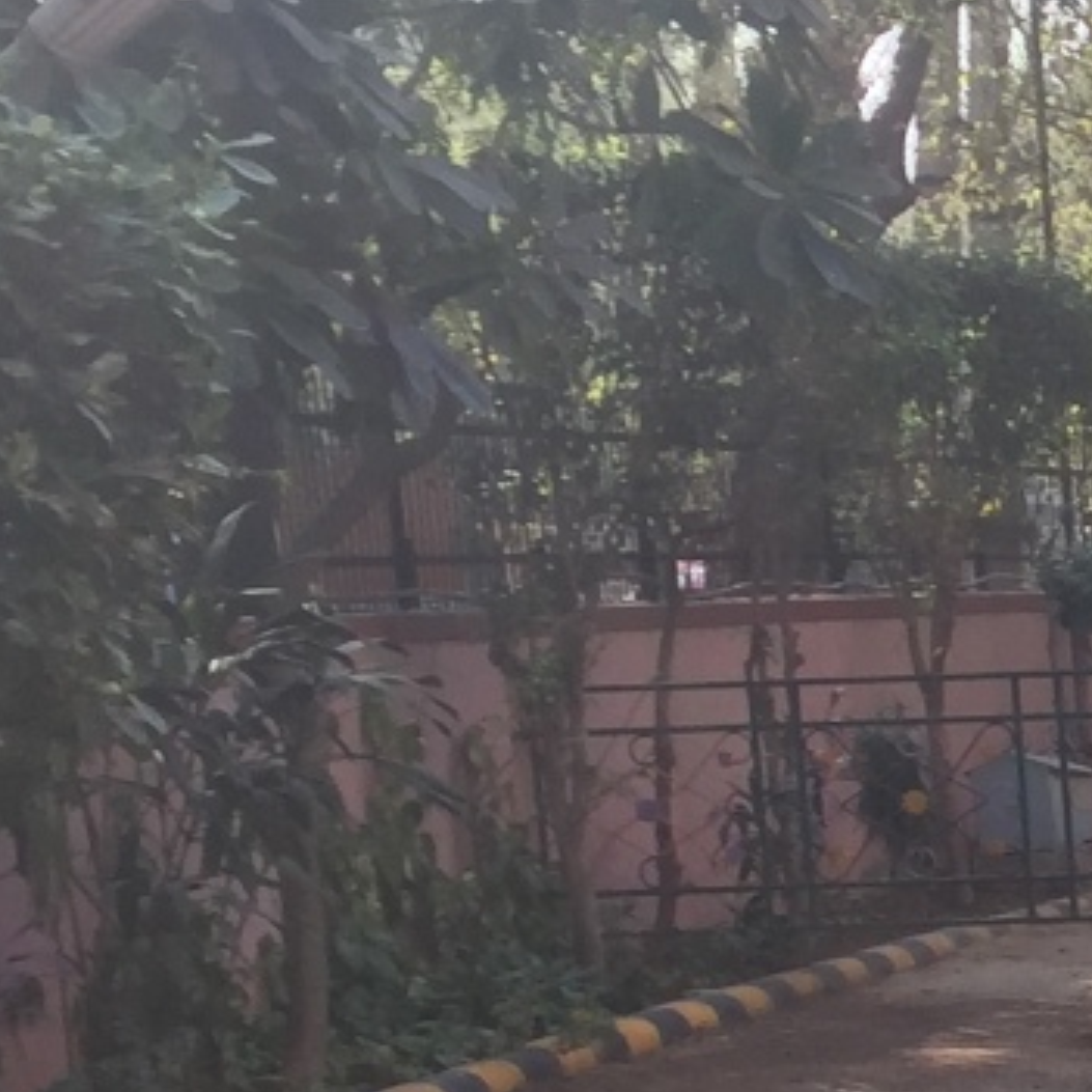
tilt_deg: -10.6
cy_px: 1394
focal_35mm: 133
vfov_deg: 12.7
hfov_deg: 11.7
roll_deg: -1.2
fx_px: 4747
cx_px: 2204
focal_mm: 4.15
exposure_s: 1/332
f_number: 2.2
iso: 32
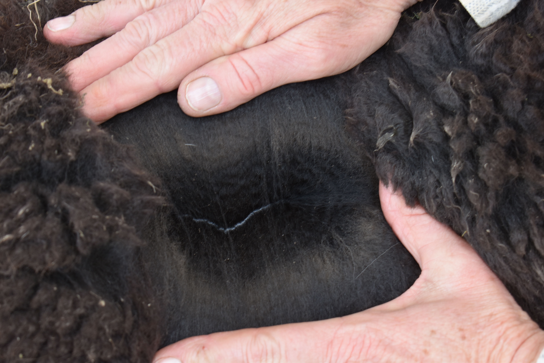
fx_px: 1247
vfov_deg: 16.6
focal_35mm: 82
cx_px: 272
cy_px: 182
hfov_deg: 24.6
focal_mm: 55
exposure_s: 1/30
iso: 160
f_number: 5.6
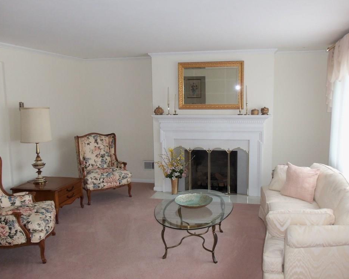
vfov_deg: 48.5
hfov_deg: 58.8
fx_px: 310
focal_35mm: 30
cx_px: 182
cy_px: 142
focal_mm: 5.1
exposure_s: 1/60
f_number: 3.3
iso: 200
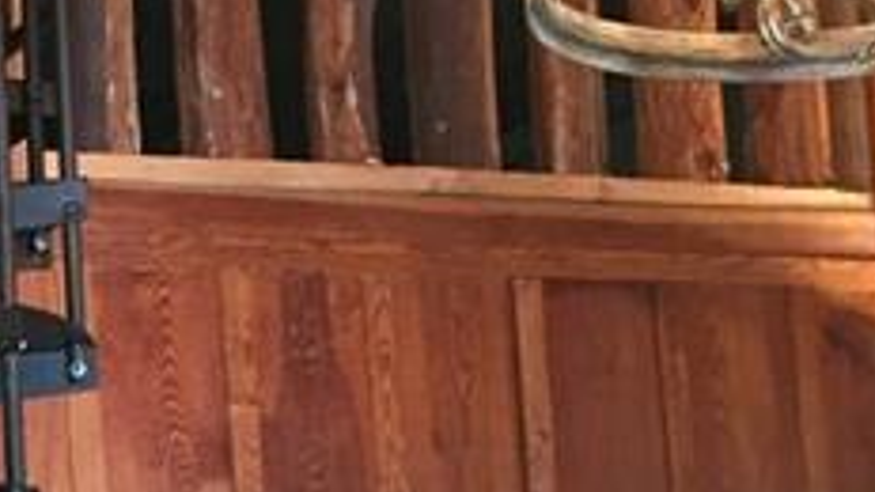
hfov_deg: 19.2
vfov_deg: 11.3
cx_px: -186
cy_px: 587
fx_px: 2436
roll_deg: +1.7
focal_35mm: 105
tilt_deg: +5.4
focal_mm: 4.15
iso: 250
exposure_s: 1/24
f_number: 2.2
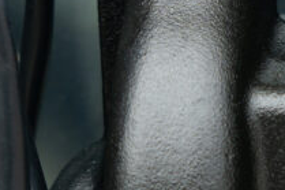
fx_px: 1630
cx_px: 484
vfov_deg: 6.7
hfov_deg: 9.6
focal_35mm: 206
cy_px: 122
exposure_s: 1/80
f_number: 6.3
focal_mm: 42
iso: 250
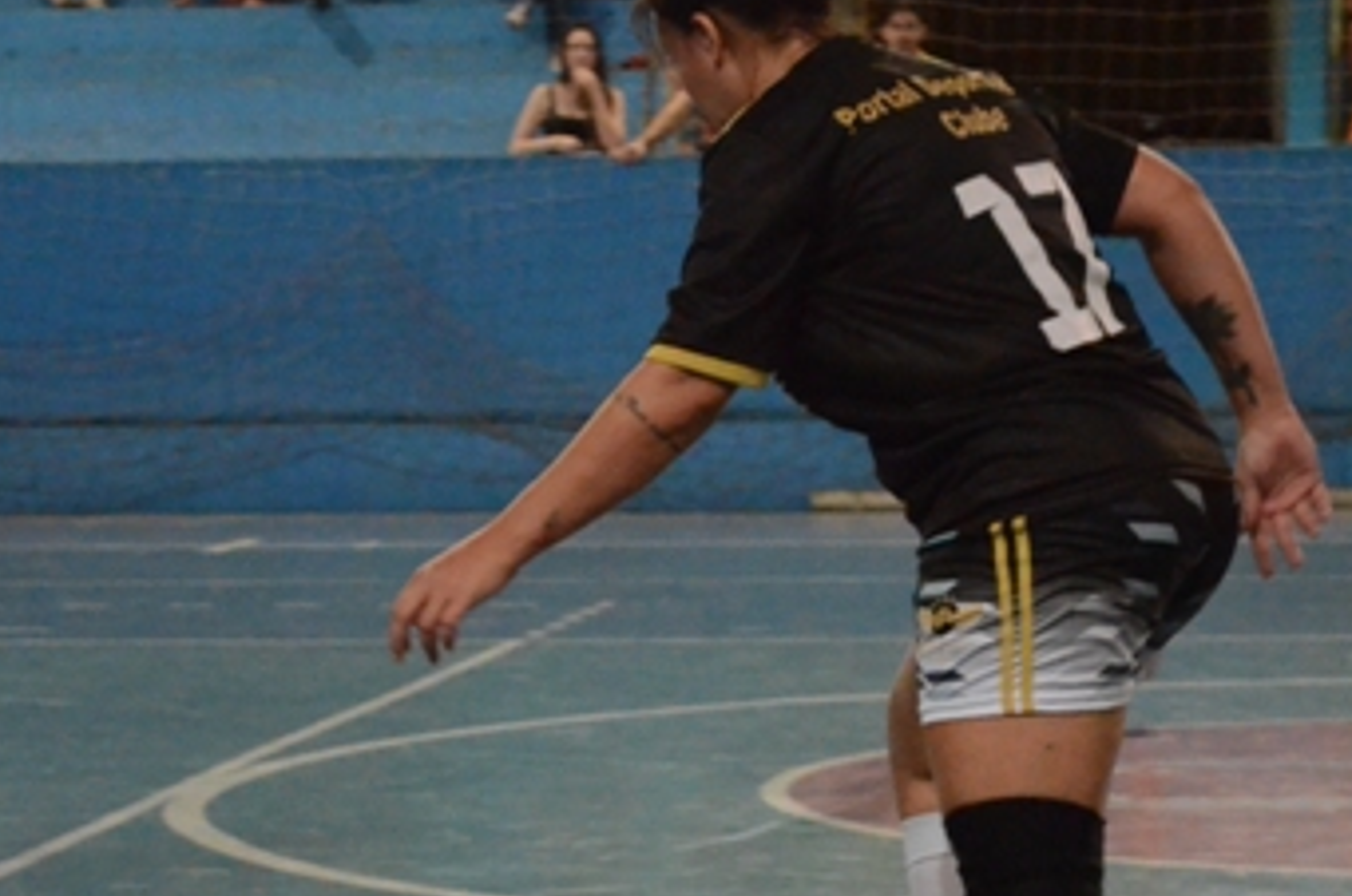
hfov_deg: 13.3
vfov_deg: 8.8
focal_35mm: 155
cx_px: 745
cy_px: 666
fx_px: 5808
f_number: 6.3
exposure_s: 1/100
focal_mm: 55
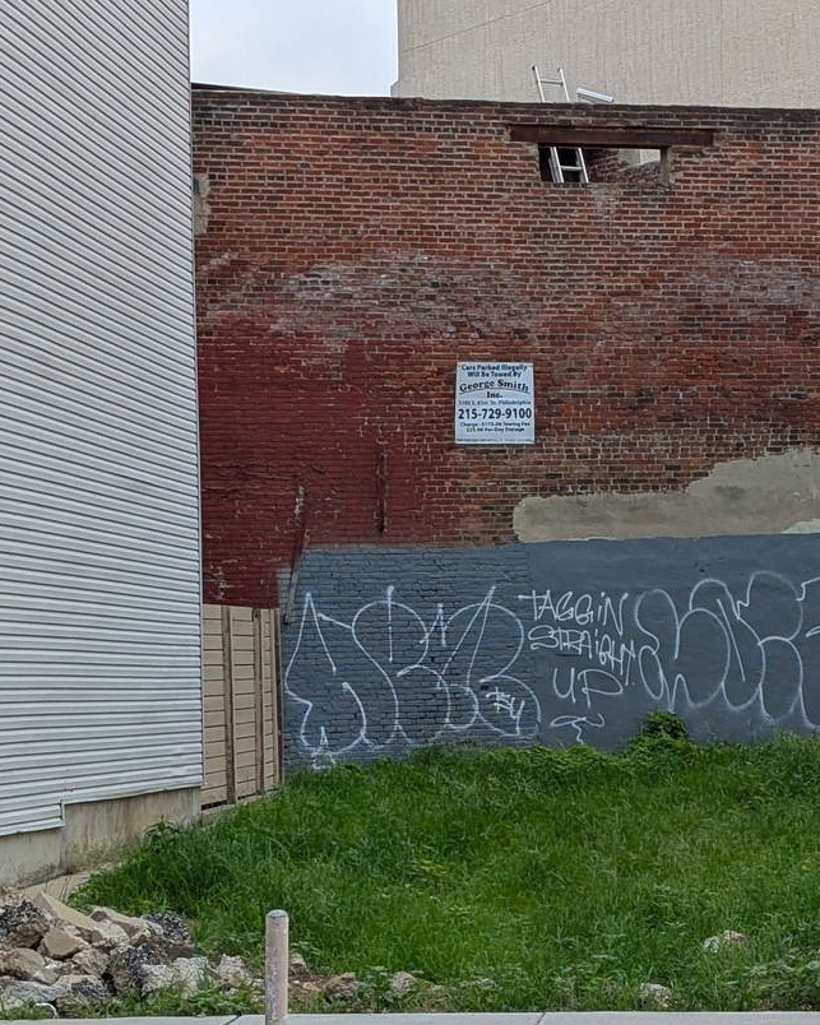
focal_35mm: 95
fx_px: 2882
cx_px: 511
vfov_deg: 20.1
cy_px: 682
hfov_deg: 16.2
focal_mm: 6.9
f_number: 1.68
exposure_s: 1/358
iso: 24
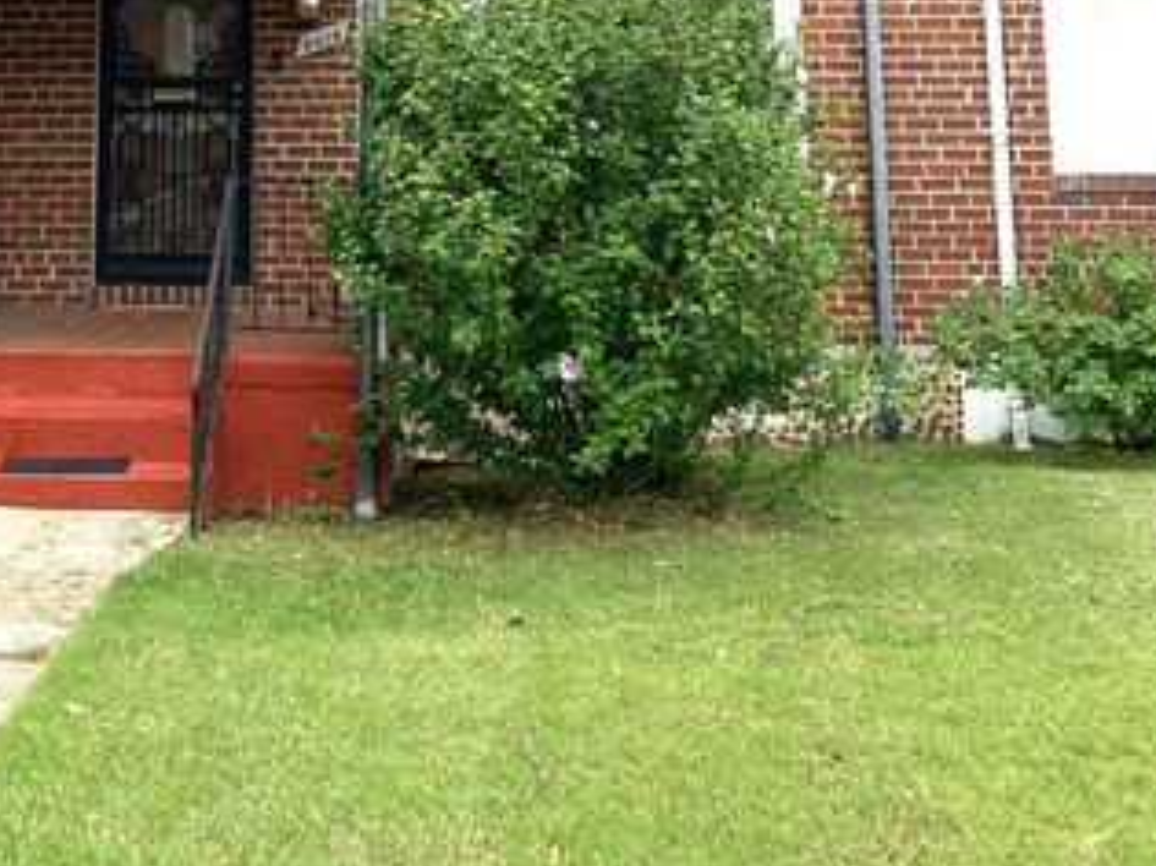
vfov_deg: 24.6
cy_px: -105
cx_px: 250
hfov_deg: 34.0
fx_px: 1836
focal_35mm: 55
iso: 25
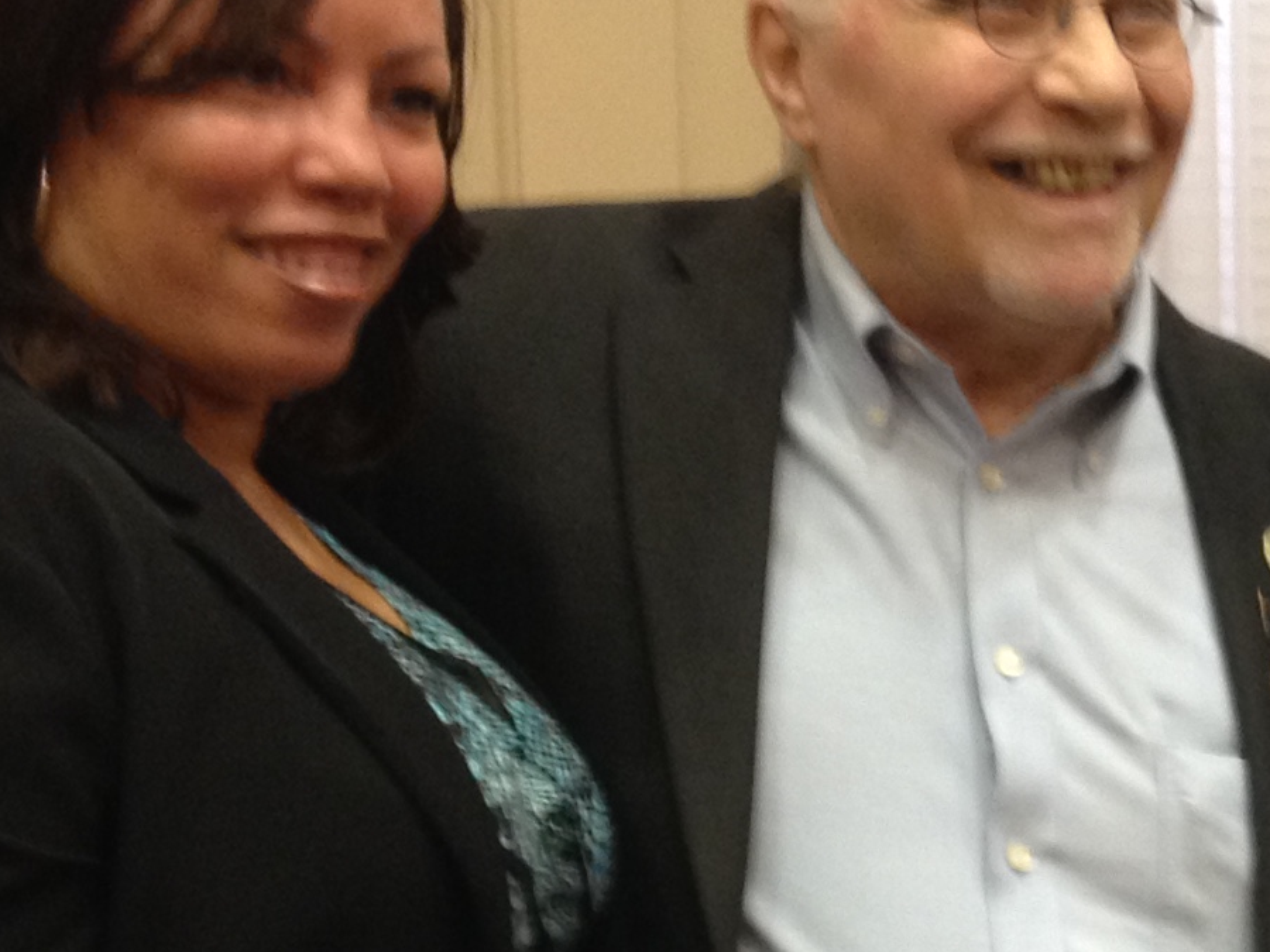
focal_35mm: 127
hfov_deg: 15.0
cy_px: 824
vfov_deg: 11.6
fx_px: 4659
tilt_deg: -6.3
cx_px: 1500
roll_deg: -0.1
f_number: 2.4
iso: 125
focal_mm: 4.28
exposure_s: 1/20
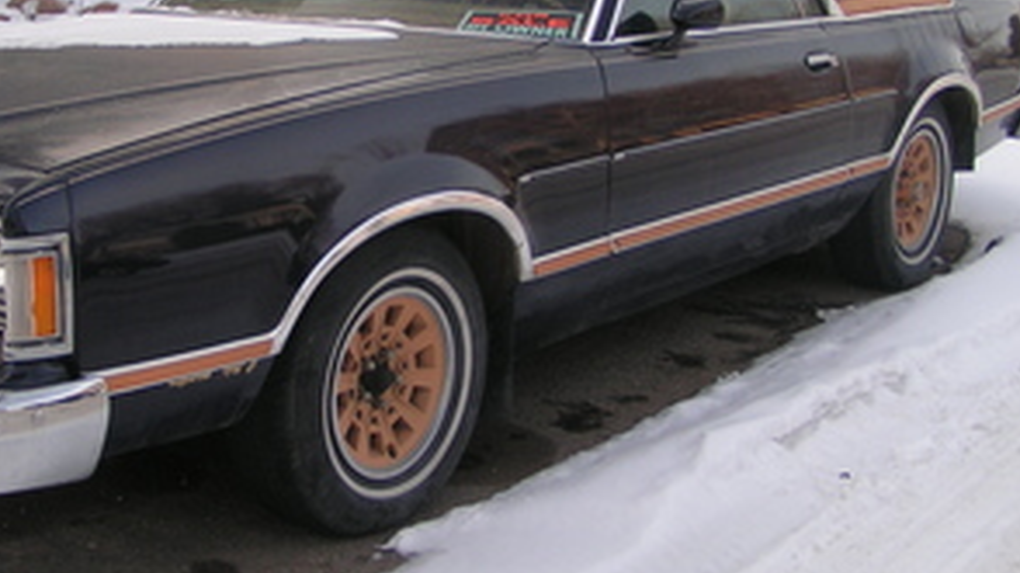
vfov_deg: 18.1
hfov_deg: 31.5
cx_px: 291
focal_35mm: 66
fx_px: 1784
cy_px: 161
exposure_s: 1/100
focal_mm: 5.8
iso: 50
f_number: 4
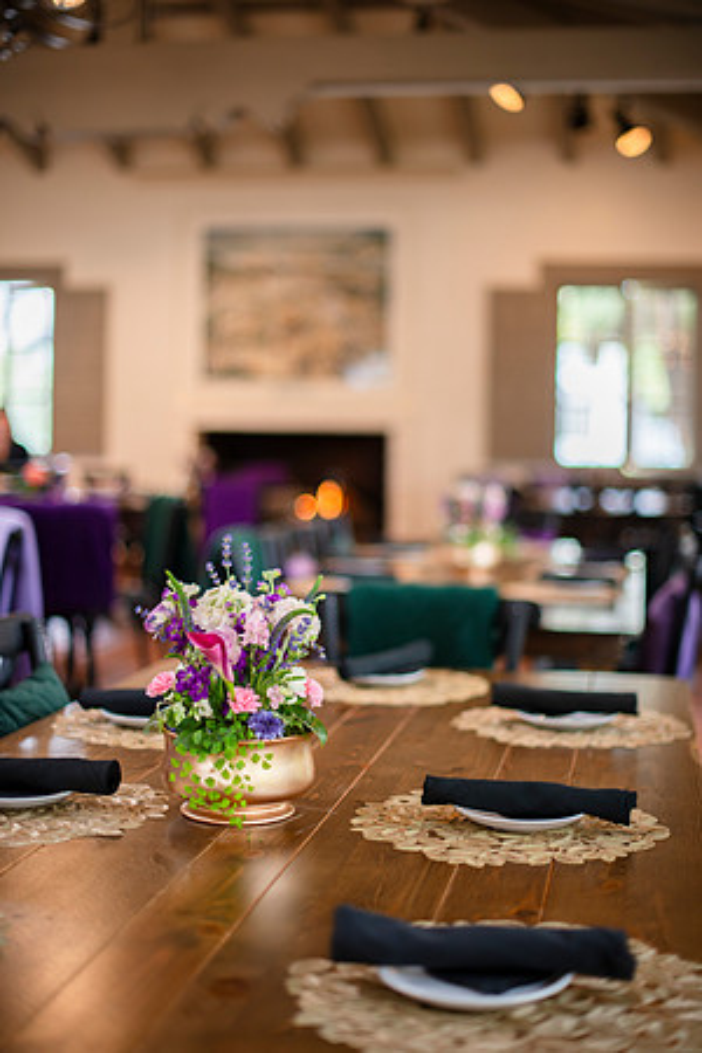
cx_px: 351
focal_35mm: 50
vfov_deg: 39.6
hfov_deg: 27.0
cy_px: 526
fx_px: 1462
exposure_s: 1/200
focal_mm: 50
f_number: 1.4
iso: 200
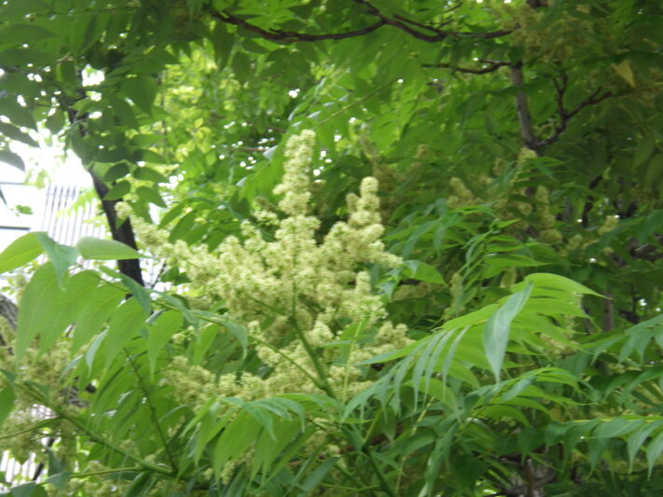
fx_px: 2202
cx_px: 332
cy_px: 248
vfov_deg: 12.9
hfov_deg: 17.1
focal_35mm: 115
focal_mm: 20.6
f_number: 5.2
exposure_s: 1/100
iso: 250
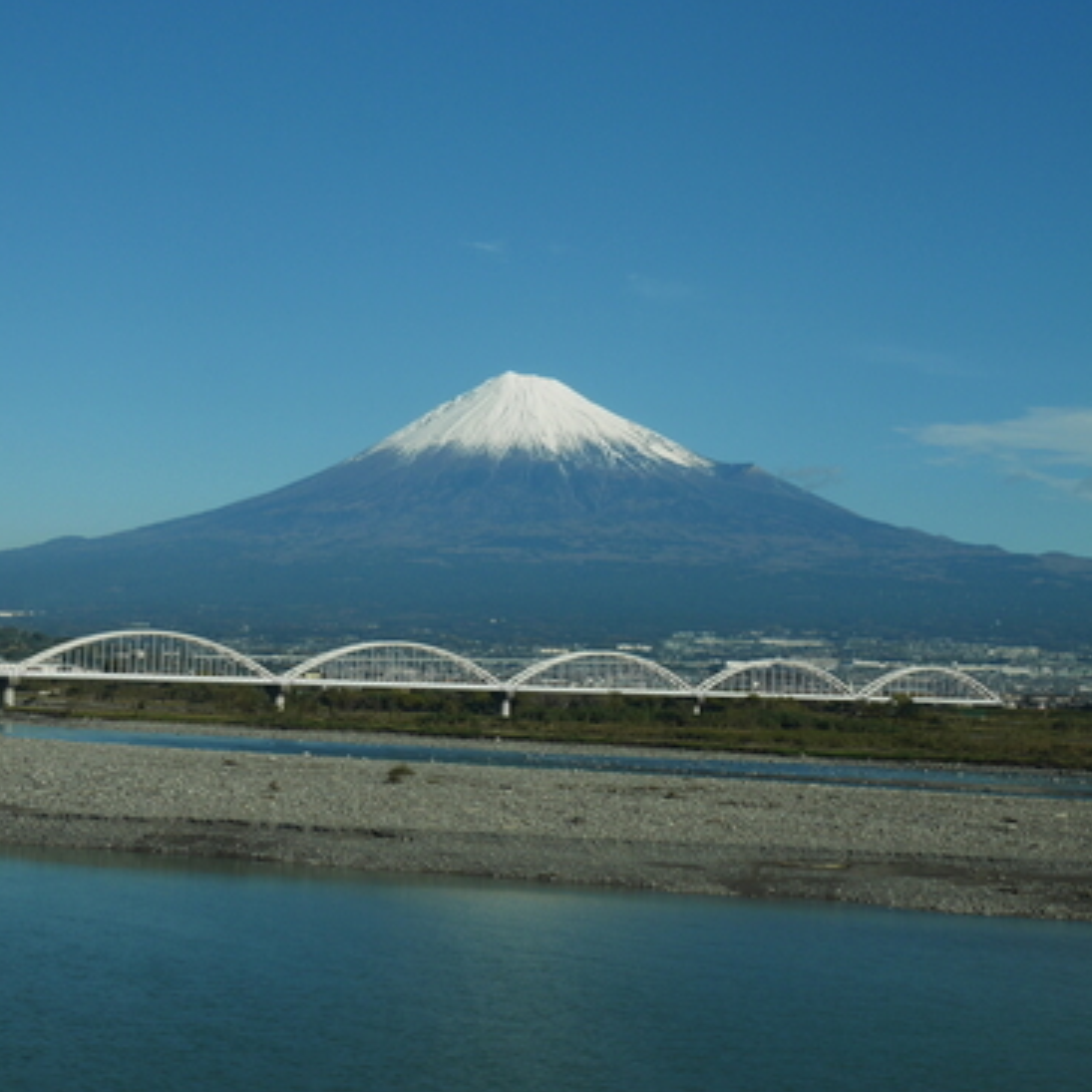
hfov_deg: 26.8
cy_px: 552
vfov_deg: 26.9
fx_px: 2284
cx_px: 655
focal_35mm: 64
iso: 200
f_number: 9
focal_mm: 22
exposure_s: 1/320
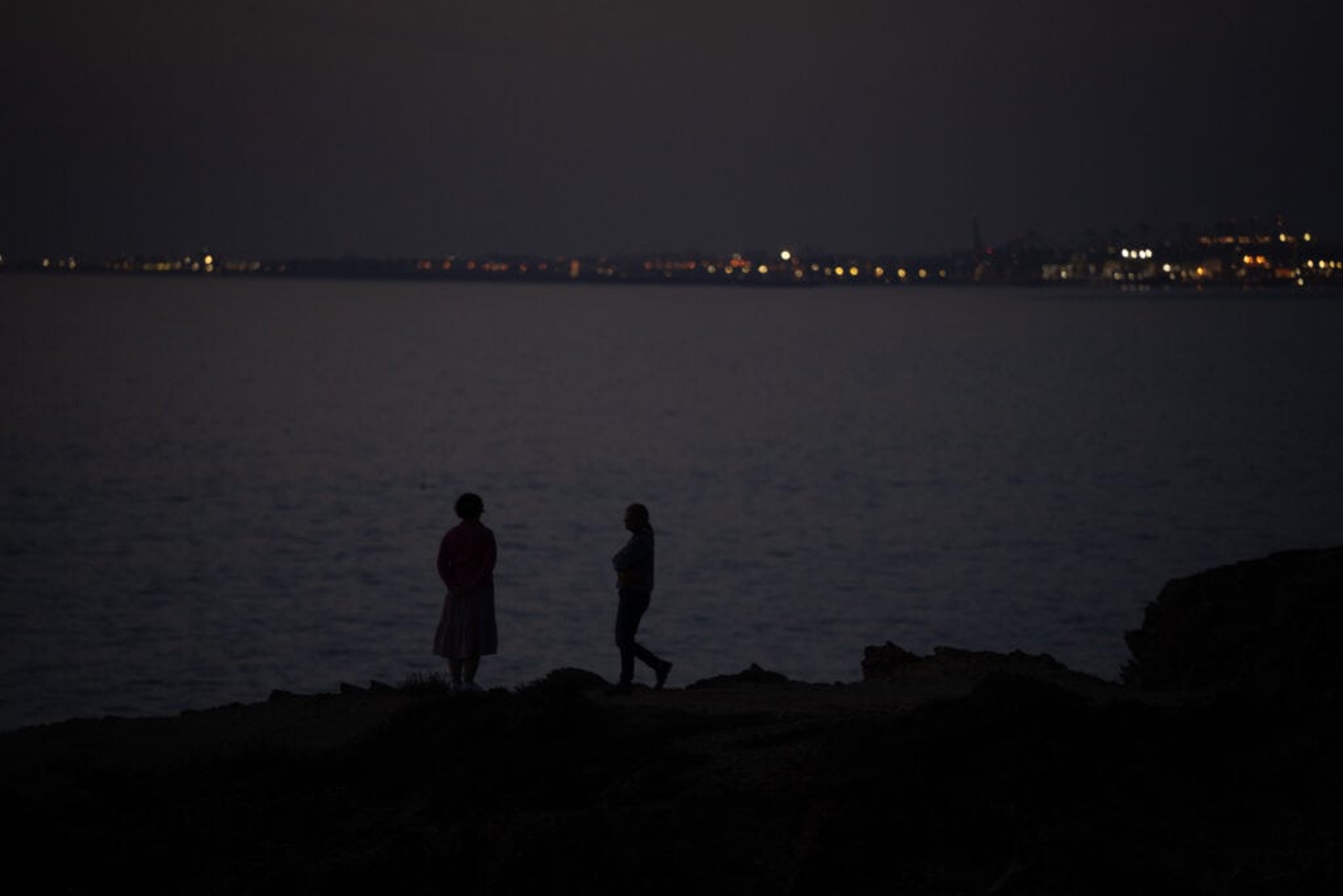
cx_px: 672
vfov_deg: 7.6
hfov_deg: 11.4
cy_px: 448
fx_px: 6715
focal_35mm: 180
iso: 400
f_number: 2.8
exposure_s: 1/100
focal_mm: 180
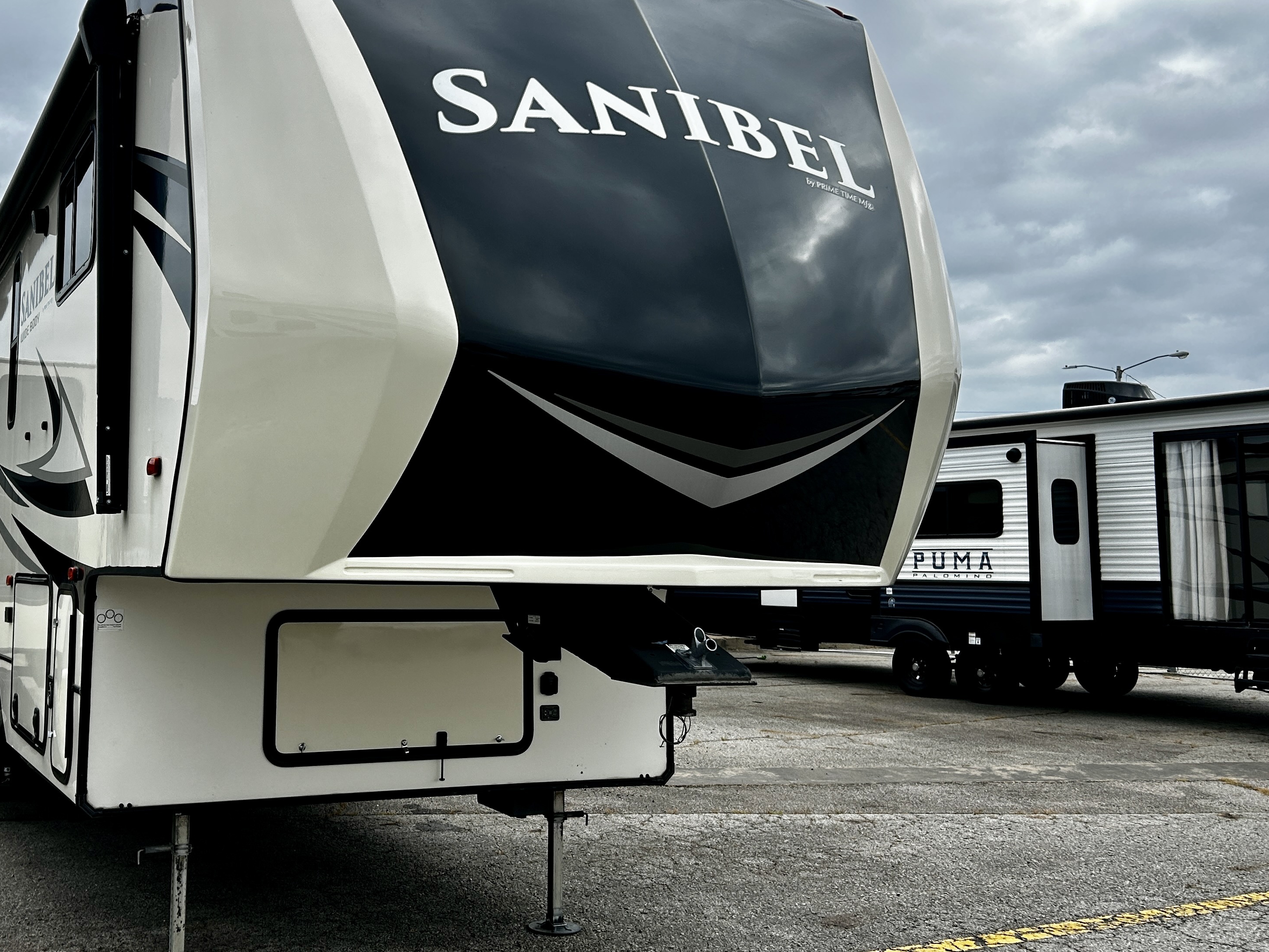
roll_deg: +0.6
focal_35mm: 36
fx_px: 1320
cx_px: 417
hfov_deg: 50.4
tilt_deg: +6.6
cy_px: 420
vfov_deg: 39.6
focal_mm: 5.7
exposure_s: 1/3077
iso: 50
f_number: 1.5
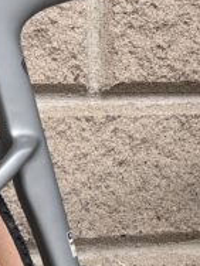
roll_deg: +0.1
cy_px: 279
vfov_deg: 4.6
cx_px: 115
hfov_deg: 3.5
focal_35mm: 426
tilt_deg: -3.1
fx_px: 3282
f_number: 2.8
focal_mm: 16.89
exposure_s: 1/638
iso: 50
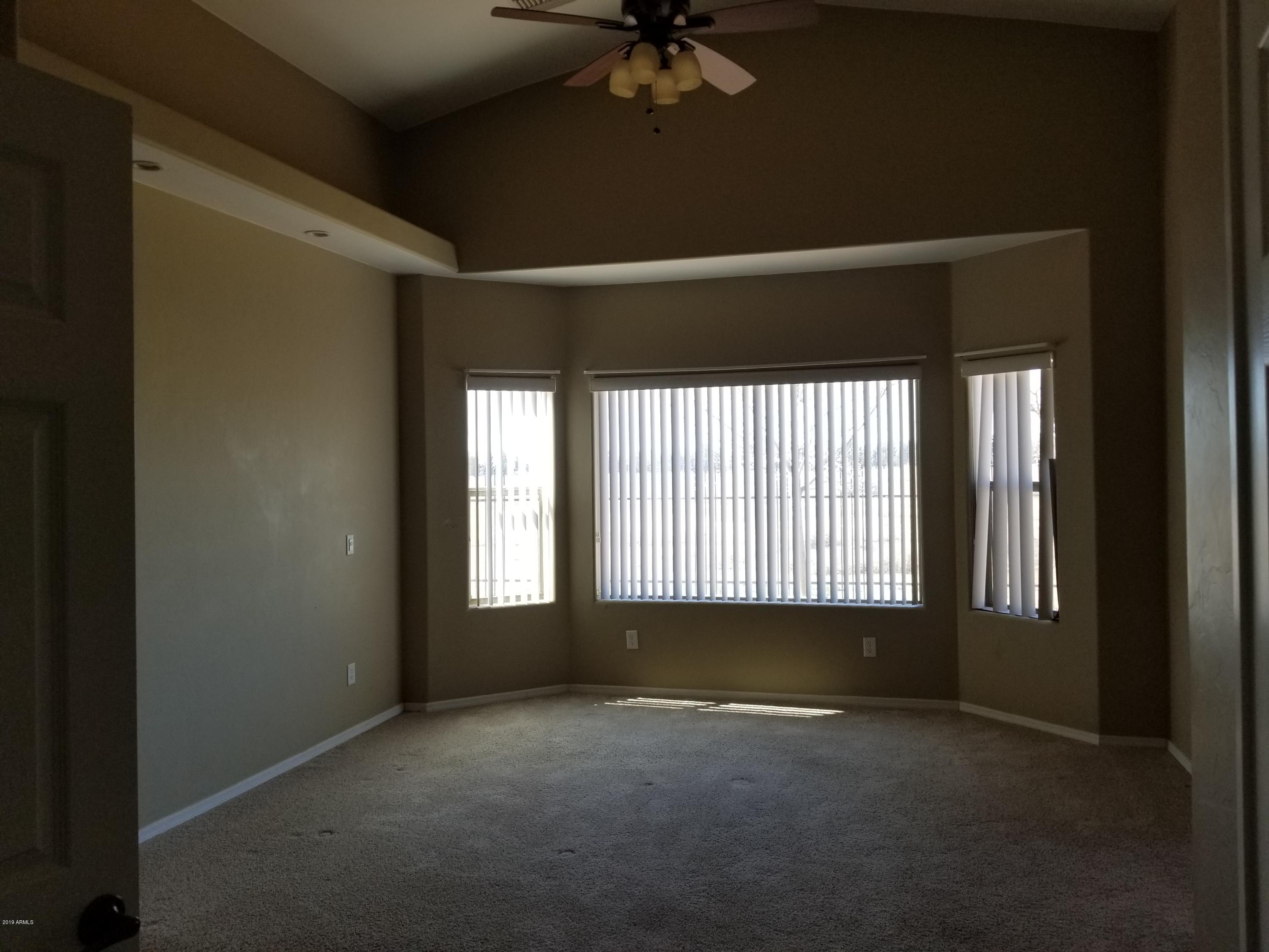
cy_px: 476
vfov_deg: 53.1
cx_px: 634
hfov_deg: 67.3
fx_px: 953
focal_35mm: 26
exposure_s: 1/210
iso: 50
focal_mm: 4.3
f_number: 1.7
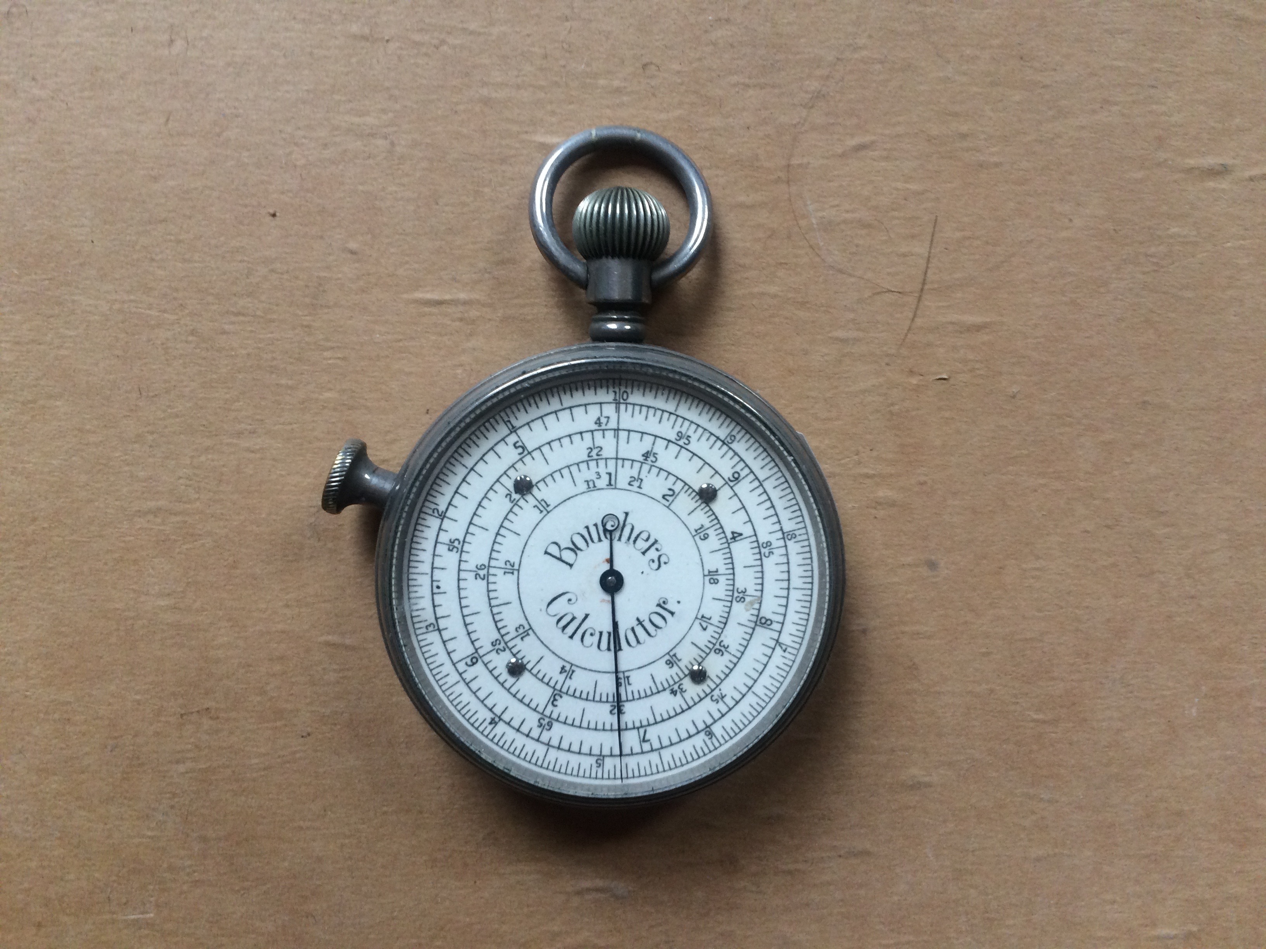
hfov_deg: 61.7
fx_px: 1061
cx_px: 633
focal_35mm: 29
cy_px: 474
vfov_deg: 48.2
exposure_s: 1/33
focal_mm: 4.15
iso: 125
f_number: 2.2
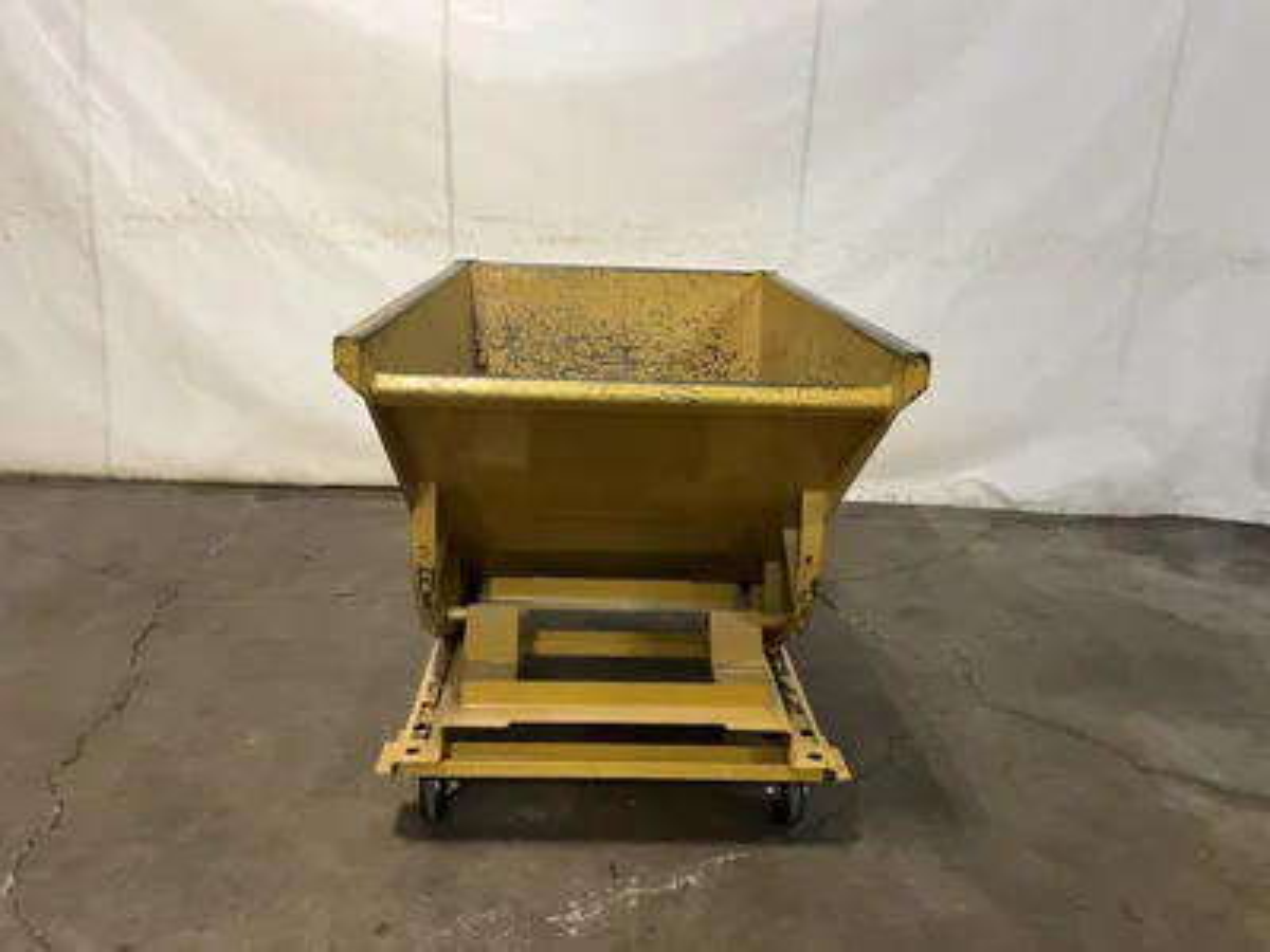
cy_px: 476
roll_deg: -1.6
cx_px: 635
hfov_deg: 61.7
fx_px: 1064
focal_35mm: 29
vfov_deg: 48.2
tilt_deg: -15.5
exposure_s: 1/51
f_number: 1.8
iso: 320
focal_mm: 3
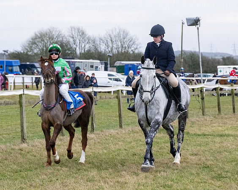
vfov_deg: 9.5
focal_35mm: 162
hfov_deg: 11.9
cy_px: 67
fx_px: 1139
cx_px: 91
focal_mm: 100
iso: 2000
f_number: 5
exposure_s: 1/4000
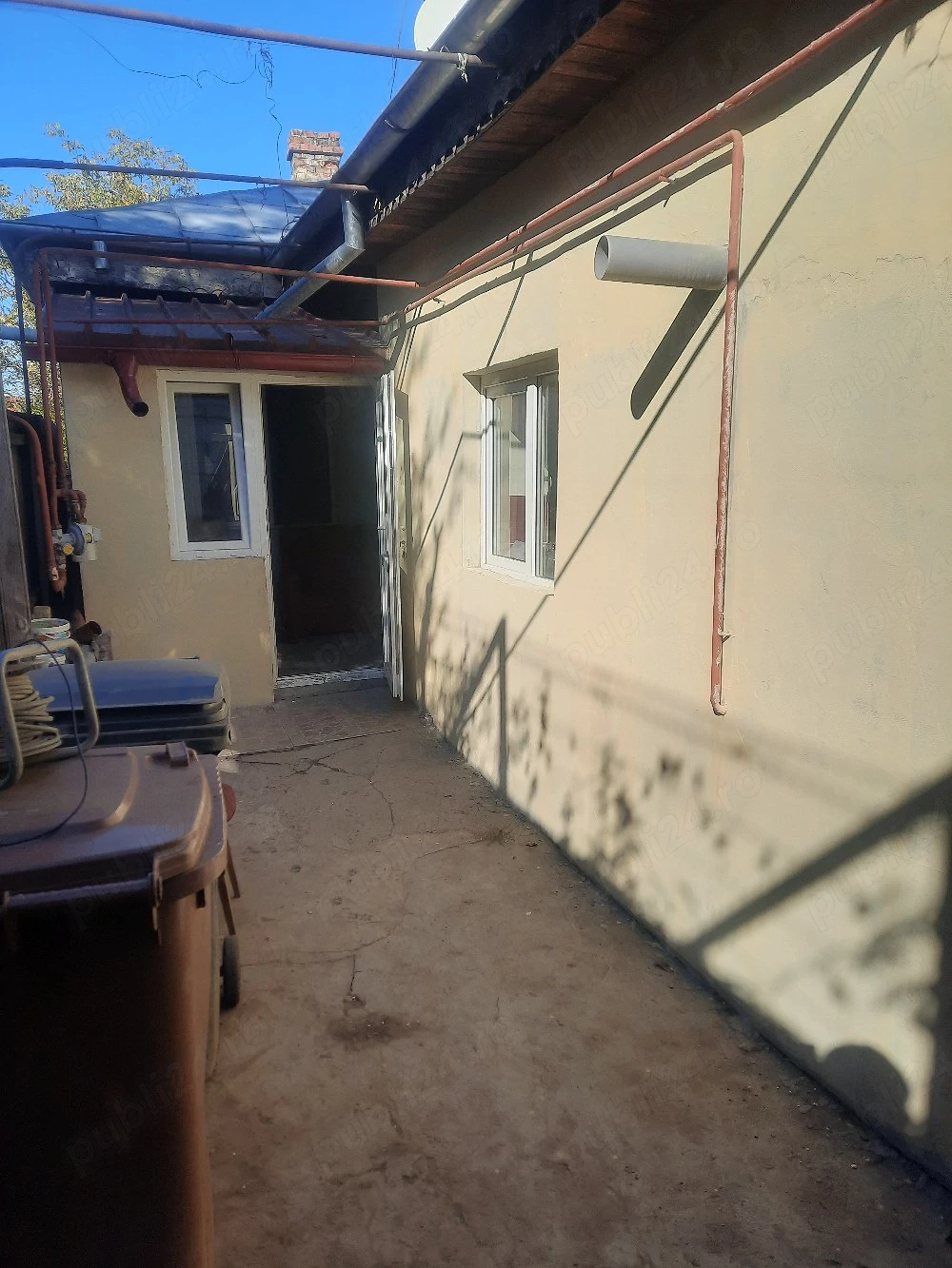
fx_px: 917
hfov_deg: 54.9
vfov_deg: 69.4
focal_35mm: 25
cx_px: 476
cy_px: 634
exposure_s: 1/1111
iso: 32
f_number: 2
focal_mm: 4.6
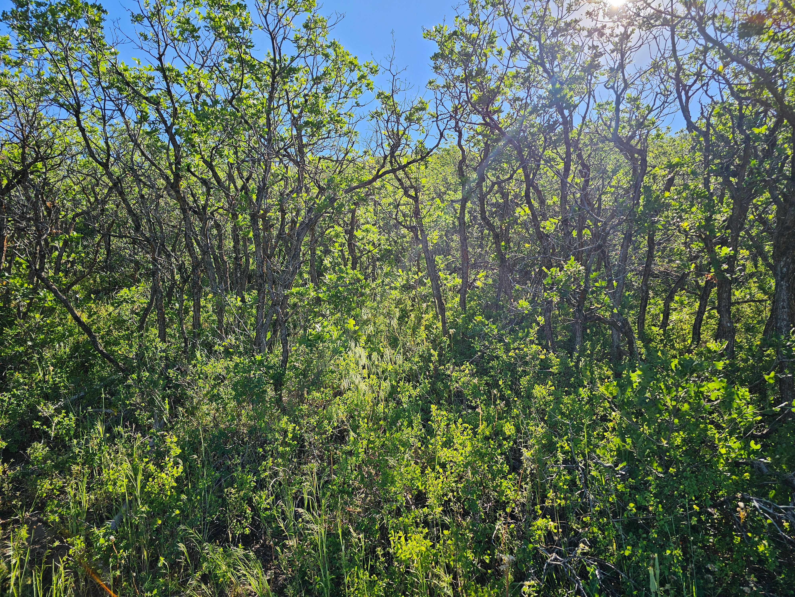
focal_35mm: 23
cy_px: 298
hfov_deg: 73.9
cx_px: 398
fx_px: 528
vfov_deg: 58.9
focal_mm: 6.3
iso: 10
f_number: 1.7
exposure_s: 1/355
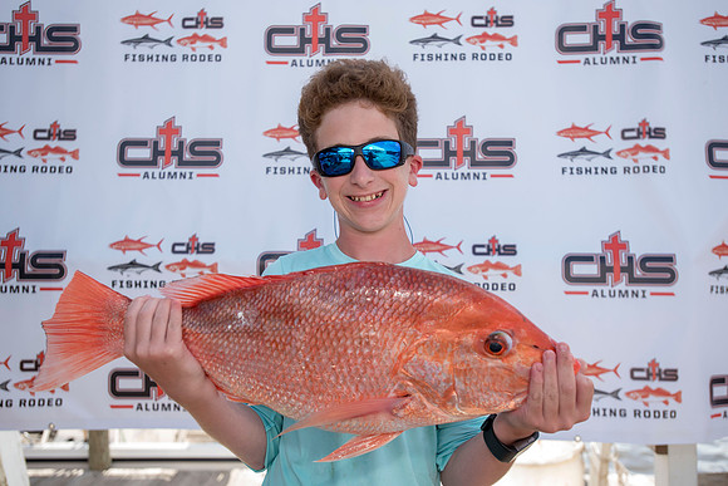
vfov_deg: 37.9
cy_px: 243
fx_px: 708
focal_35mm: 35
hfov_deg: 54.4
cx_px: 364
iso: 500
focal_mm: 35
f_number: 4
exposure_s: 1/1250
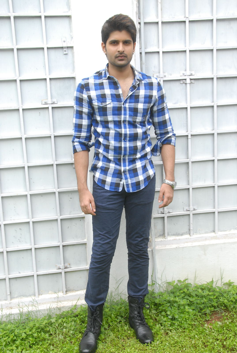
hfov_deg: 31.0
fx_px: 428
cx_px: 118
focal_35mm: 44
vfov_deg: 44.9
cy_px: 176
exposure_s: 1/125
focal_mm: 29
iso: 320
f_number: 9
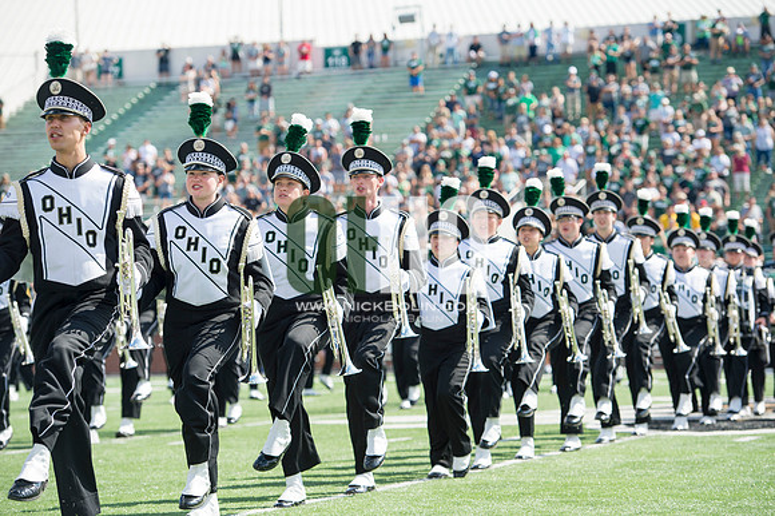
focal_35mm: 120
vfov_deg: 11.4
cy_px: 258
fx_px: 2582
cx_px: 388
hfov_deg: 17.1
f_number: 4.5
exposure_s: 1/1000
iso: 200
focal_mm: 120
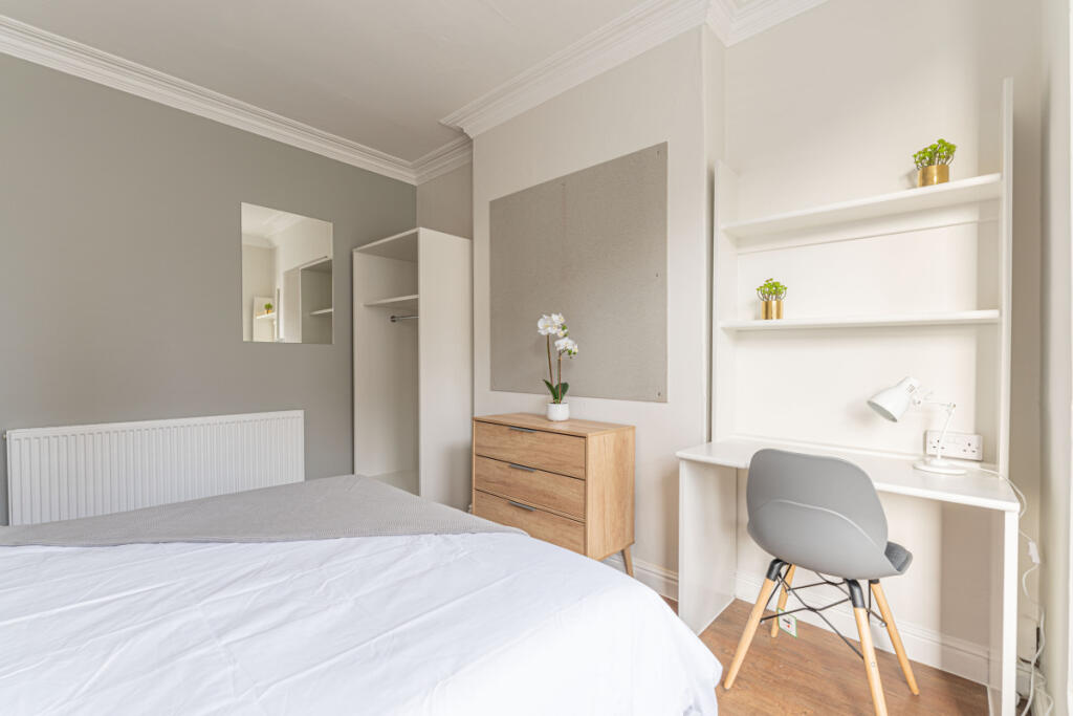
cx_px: 536
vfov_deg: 75.9
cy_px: 358
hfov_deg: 98.9
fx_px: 459
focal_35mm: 15
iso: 100
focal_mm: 15.4
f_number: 5
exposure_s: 1/20
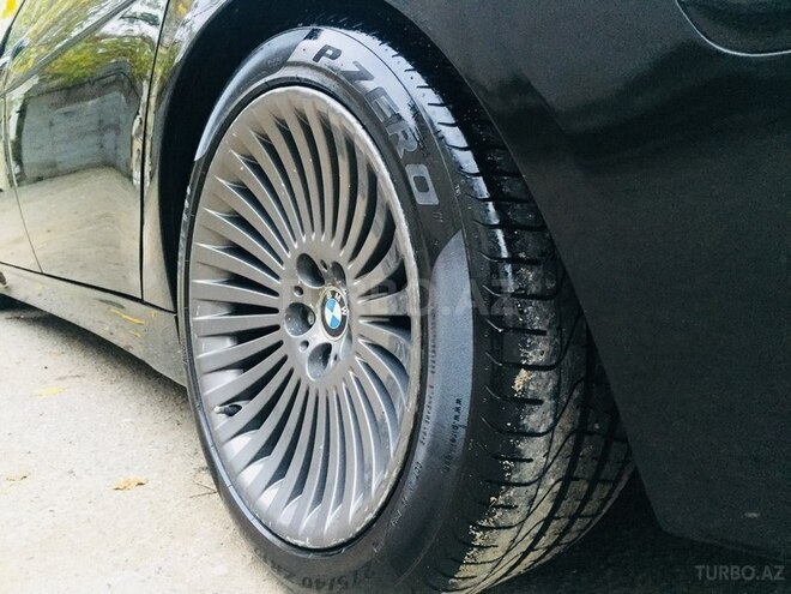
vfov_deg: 48.2
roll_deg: +0.6
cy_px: 297
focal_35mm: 29
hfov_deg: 61.7
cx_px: 396
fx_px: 663
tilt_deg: -7.2
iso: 320
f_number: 2.2
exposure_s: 1/33
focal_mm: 4.15
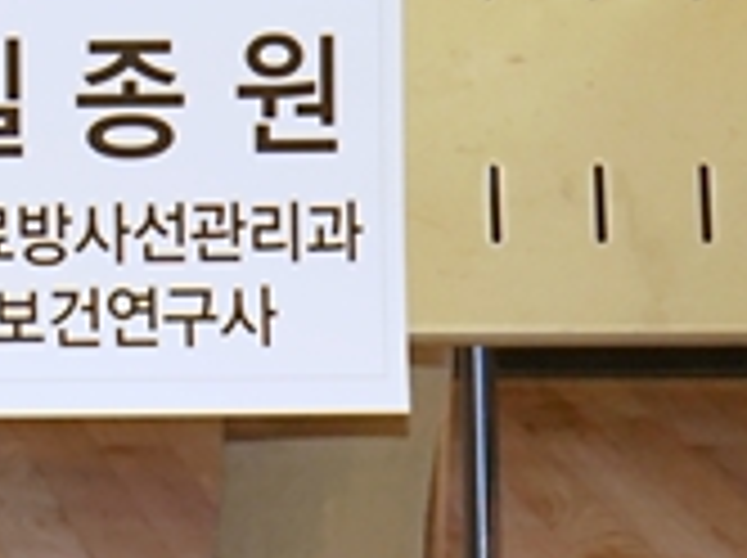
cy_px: -772
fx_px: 8749
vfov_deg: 3.6
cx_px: -1224
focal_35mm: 406
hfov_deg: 4.7
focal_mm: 70
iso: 400
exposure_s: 1/100
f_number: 7.1
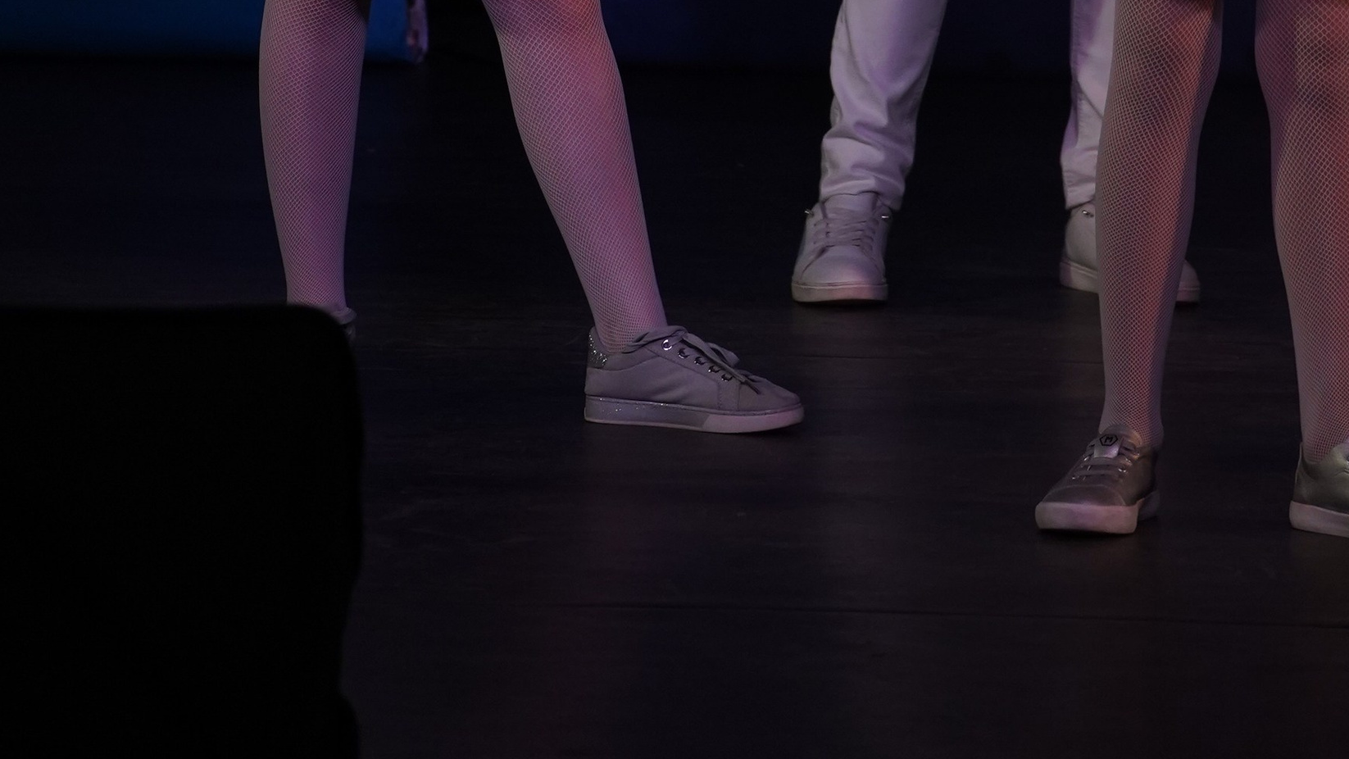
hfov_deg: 5.2
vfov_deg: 2.9
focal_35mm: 413
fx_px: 14774
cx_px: 1028
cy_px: -481
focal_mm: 169
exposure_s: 1/400
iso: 1600
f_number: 5.6
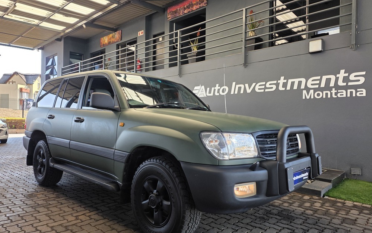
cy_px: 121
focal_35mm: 25
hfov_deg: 72.6
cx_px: 184
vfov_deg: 49.2
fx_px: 253
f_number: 1.7
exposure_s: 1/180
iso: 50
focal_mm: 6.25
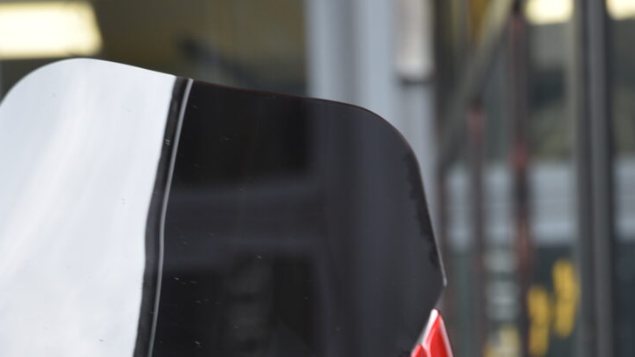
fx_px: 4041
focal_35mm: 240
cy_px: 1090
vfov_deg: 4.8
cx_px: 155
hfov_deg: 9.0
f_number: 4
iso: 100
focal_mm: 65
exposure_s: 1/60
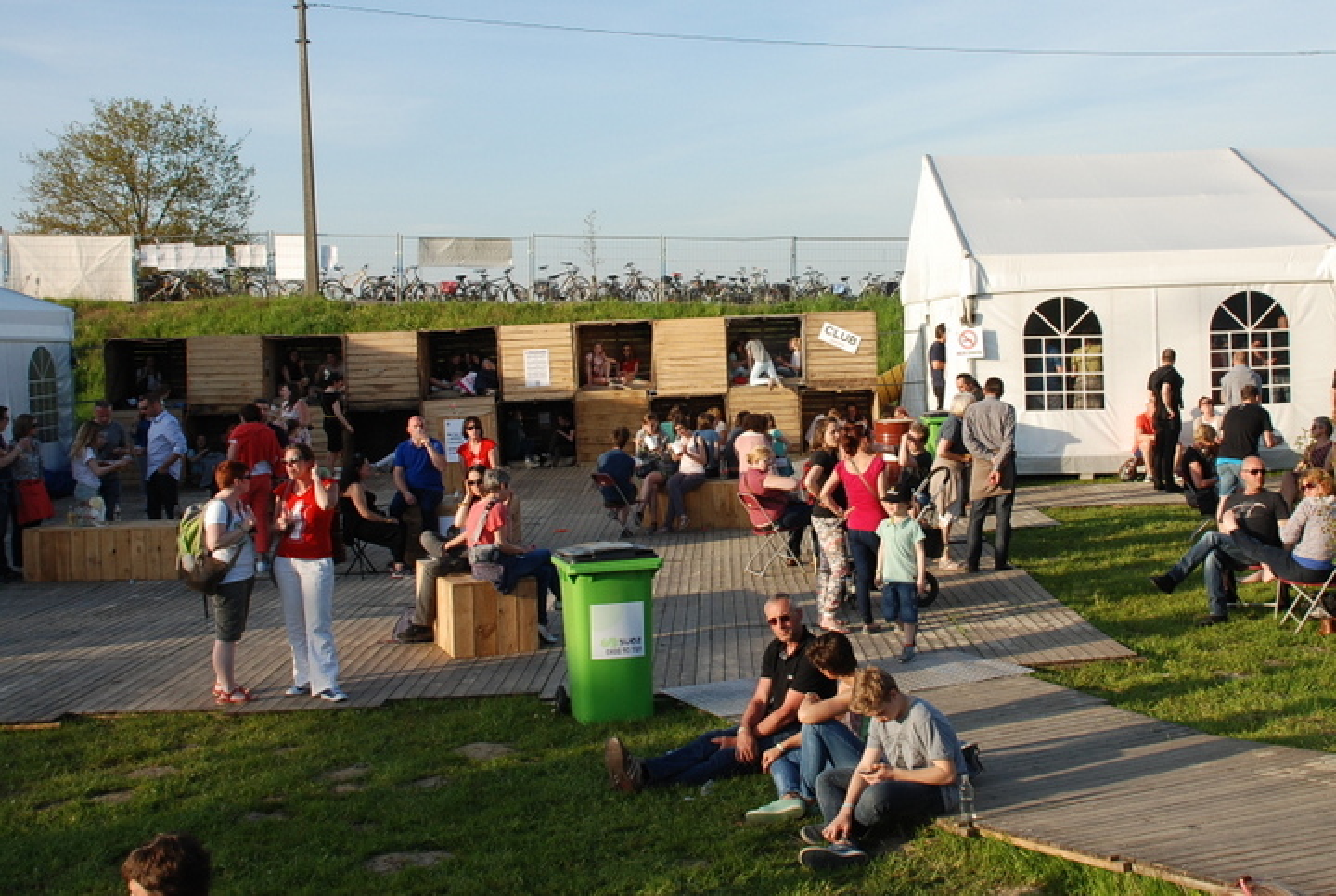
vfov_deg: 37.0
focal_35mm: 36
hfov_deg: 53.0
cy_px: 448
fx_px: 1338
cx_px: 668
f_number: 9
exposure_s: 1/320
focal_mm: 24
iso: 320
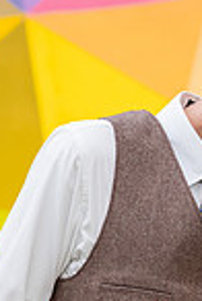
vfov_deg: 9.4
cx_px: 258
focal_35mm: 218
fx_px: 1826
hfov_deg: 6.3
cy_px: 302
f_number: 2.2
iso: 500
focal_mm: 55
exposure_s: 1/200
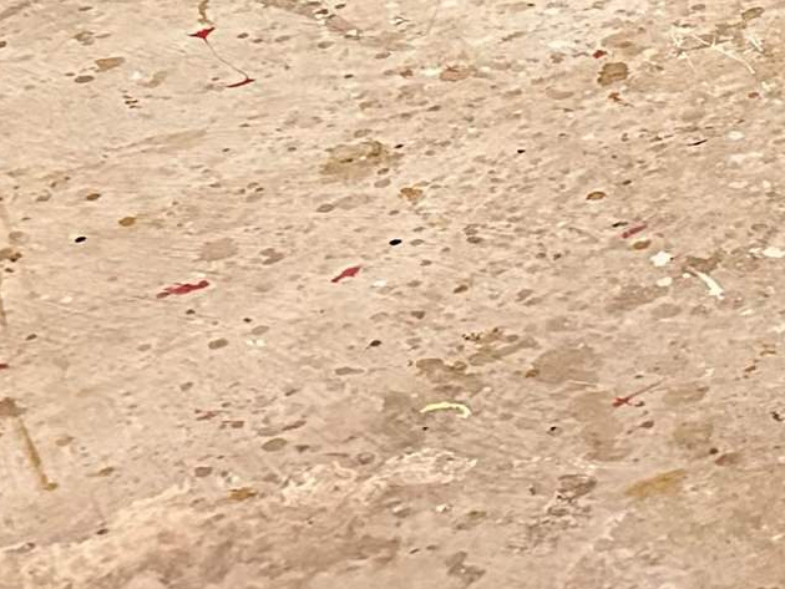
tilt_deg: -10.3
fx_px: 2654
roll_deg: +1.4
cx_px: 1343
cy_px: -738
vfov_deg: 11.0
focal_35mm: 117
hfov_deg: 15.0
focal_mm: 6.86
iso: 2000
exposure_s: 1/30
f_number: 1.78
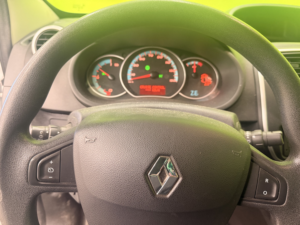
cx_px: 150
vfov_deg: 56.8
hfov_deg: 71.6
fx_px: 208
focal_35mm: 24
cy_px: 112
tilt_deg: -27.7
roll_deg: -2.9
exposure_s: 1/33
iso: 640
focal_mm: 6.76
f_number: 1.78
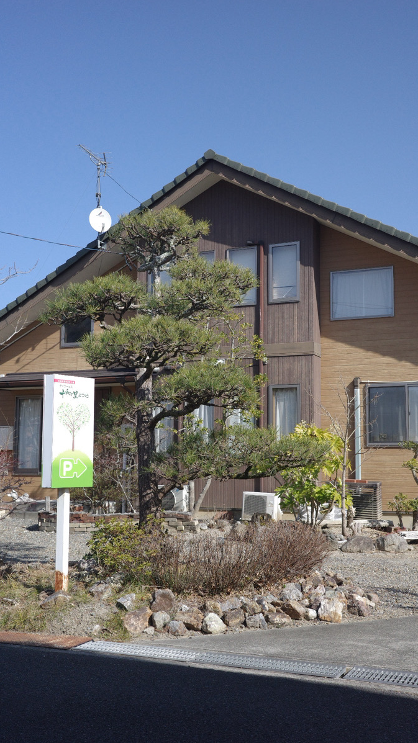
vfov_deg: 48.4
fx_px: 828
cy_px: 372
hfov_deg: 28.3
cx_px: 219
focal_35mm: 42
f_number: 5
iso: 800
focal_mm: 26
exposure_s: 1/1000
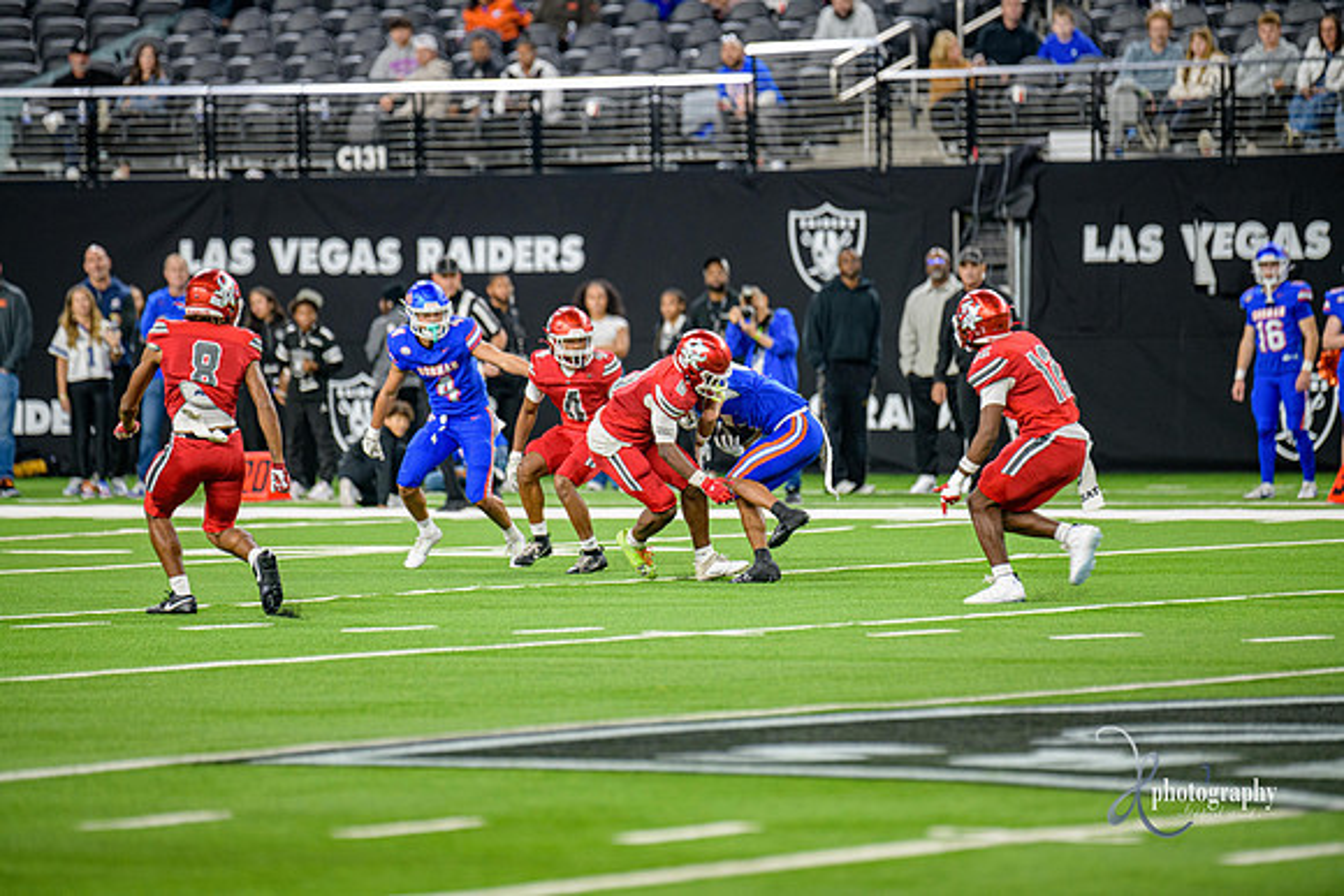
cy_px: 448
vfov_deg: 5.5
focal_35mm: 250
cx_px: 672
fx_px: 9335
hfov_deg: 8.2
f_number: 2.8
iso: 1000
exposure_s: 1/400
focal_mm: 250
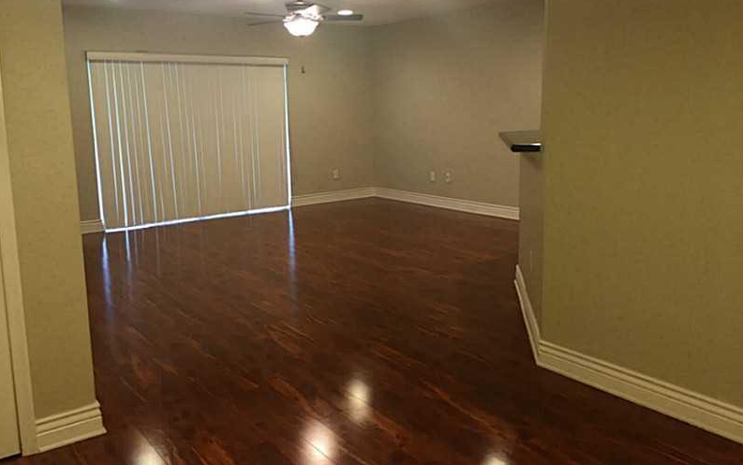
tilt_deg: -8.9
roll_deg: +0.9
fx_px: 628
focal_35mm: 31
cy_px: 201
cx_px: 373
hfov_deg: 61.2
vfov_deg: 40.5
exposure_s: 1/30
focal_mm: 4.15
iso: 160
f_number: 2.2
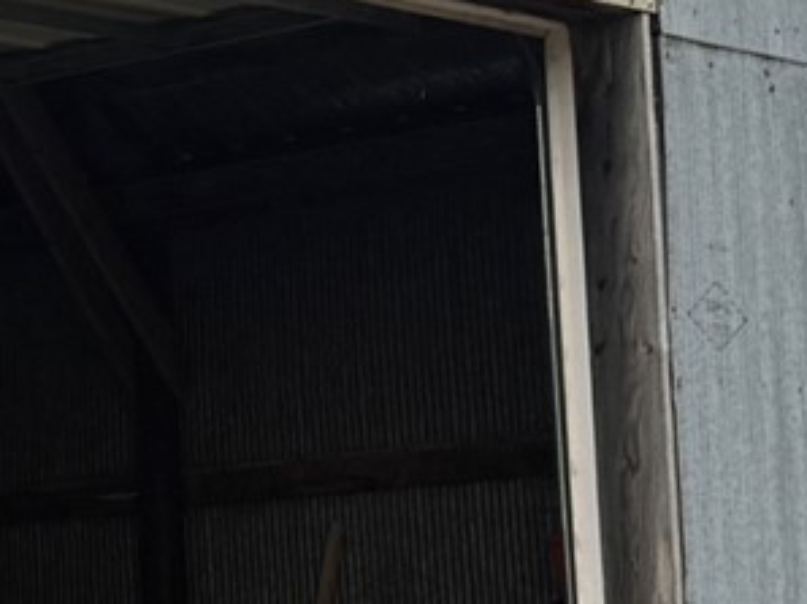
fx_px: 3844
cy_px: 366
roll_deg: +1.6
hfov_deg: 10.9
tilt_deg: +8.7
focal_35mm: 165
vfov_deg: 9.0
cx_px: -845
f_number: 1.78
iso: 80
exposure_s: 1/491
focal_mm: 6.76
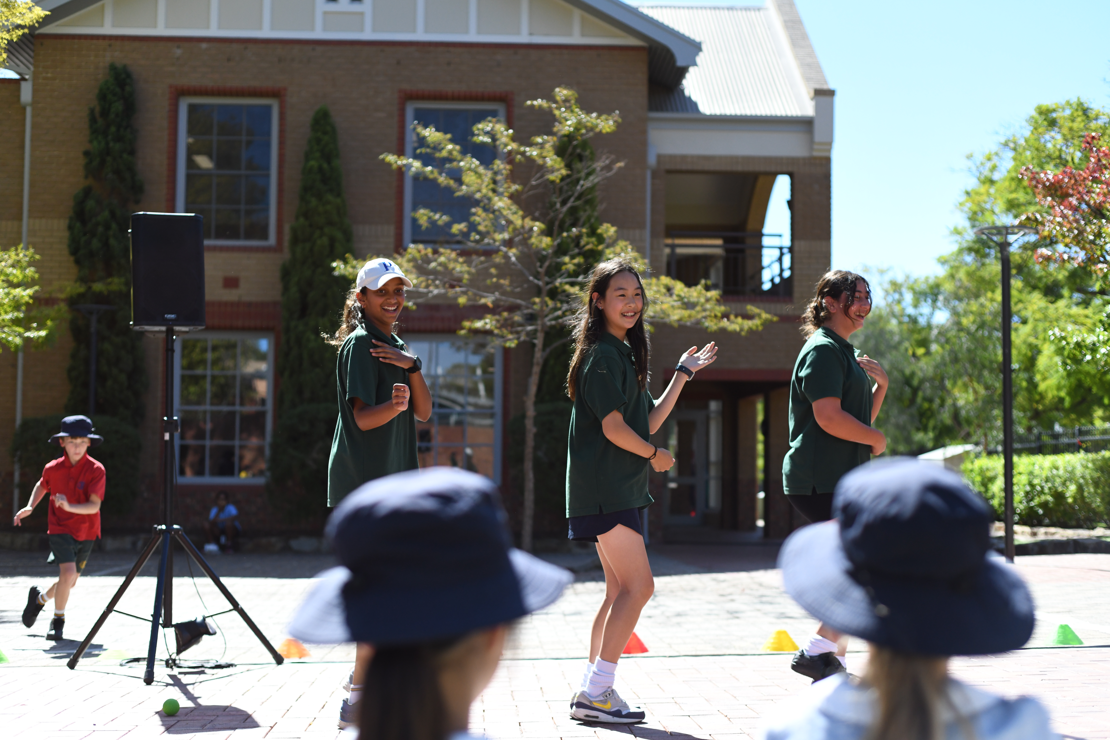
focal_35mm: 50
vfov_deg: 27.0
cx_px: 555
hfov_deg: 39.6
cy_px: 370
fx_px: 1542
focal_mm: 50
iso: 800
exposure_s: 1/8000
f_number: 3.2
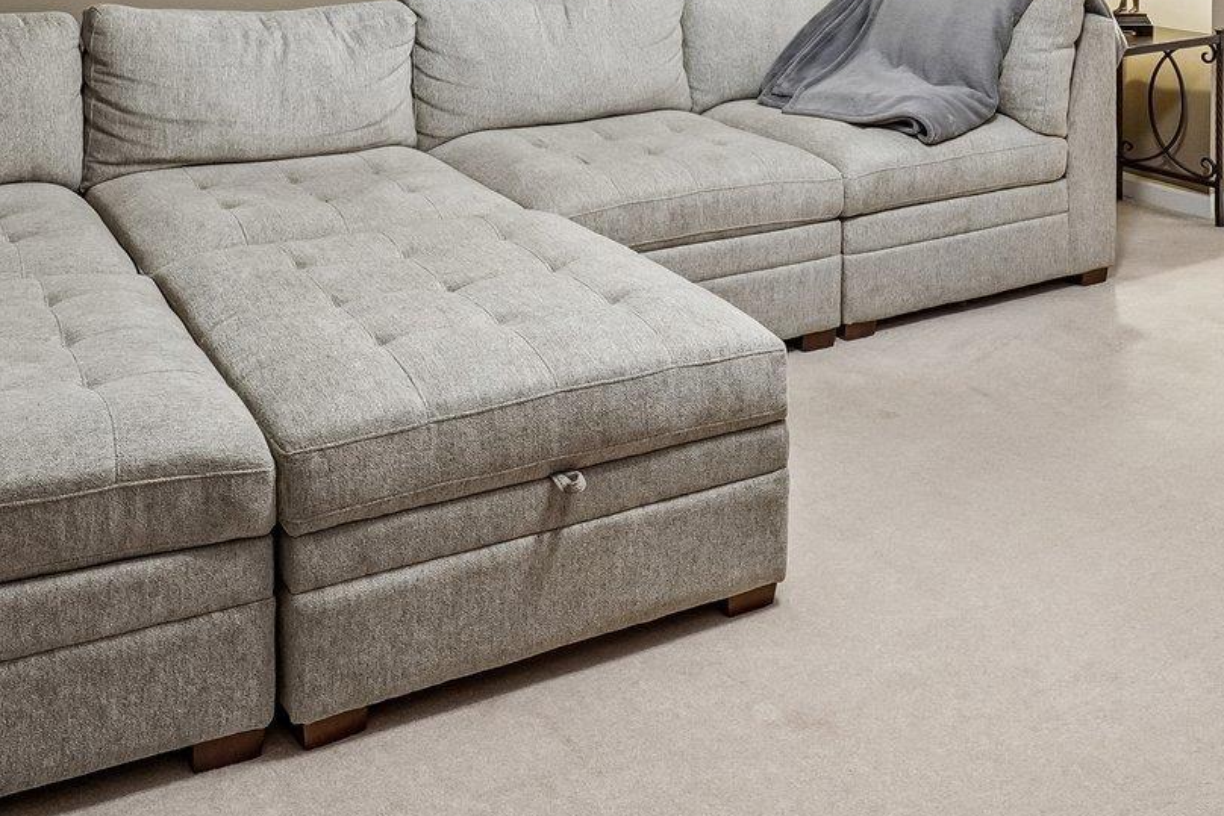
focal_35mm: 38
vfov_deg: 30.1
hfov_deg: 50.6
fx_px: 1292
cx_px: 556
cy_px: -152
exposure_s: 1/3.33
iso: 400
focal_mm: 10
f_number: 8
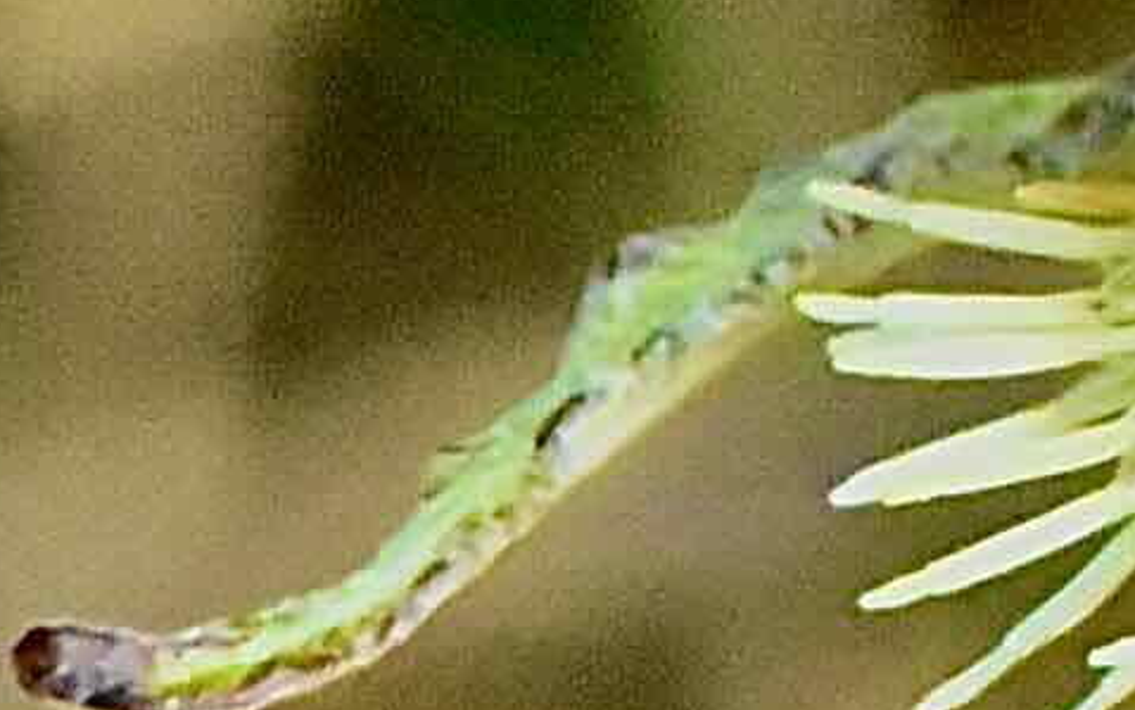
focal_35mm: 483
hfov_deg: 4.3
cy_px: -362
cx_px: 2103
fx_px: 14944
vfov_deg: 2.7
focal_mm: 105
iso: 12800
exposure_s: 1/2500
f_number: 20
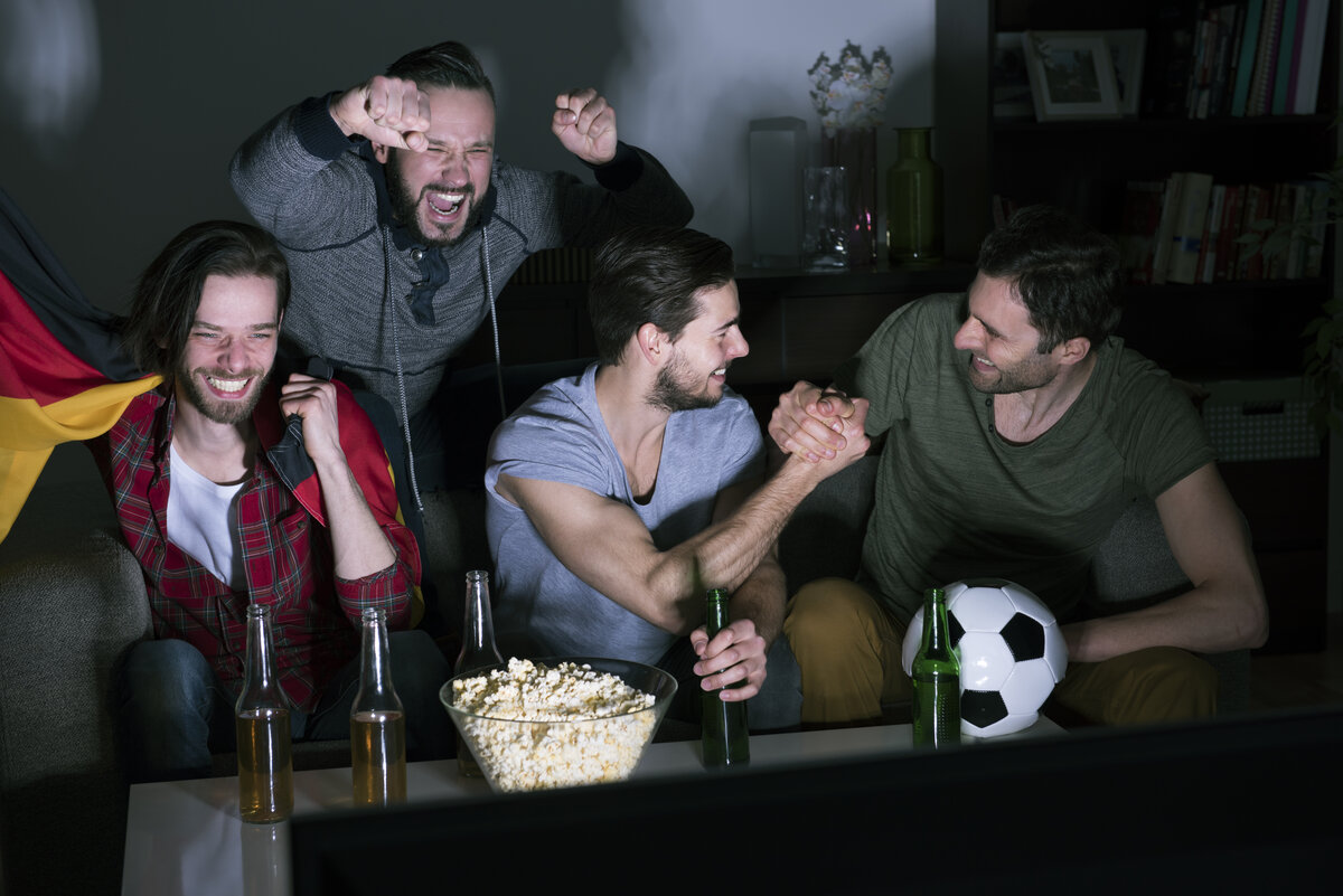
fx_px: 2314
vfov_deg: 21.9
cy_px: 448
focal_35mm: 62
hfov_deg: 32.4
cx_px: 672
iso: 200
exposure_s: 1/160
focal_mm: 62
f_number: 5.6
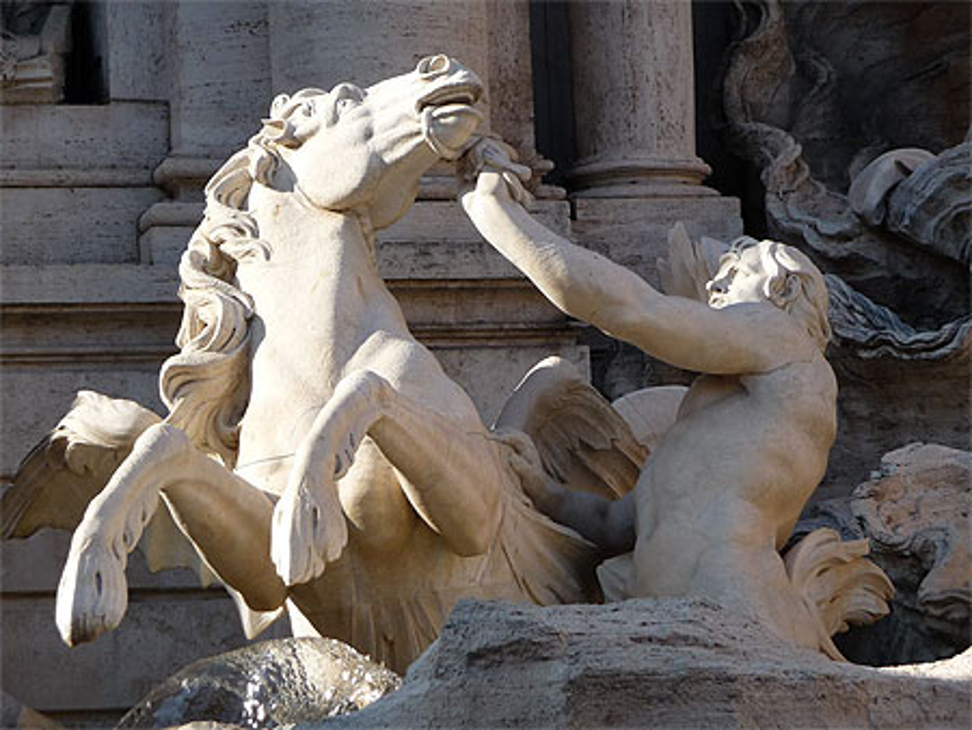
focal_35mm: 178
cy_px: 365
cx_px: 486
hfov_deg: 11.1
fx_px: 5001
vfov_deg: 8.3
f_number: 4.8
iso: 100
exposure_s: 1/320
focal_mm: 30.5
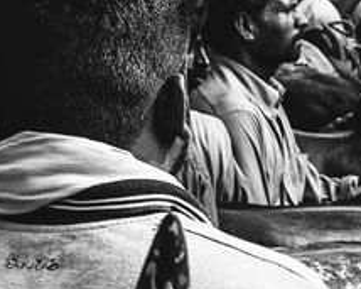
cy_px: 339
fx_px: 1346
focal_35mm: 126
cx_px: 589
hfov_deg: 14.0
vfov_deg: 12.0
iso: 400
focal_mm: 24
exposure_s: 1/320
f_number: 5.6
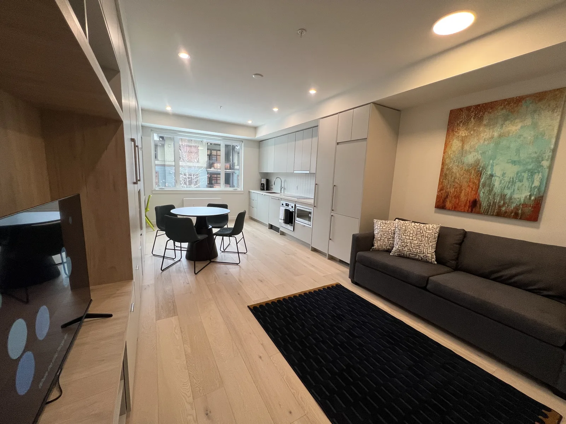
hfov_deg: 106.2
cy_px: 212
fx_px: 213
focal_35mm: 13
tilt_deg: -9.4
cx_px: 283
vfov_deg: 89.9
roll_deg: -3.2
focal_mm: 1.57
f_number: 1.8
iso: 125
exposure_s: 1/120
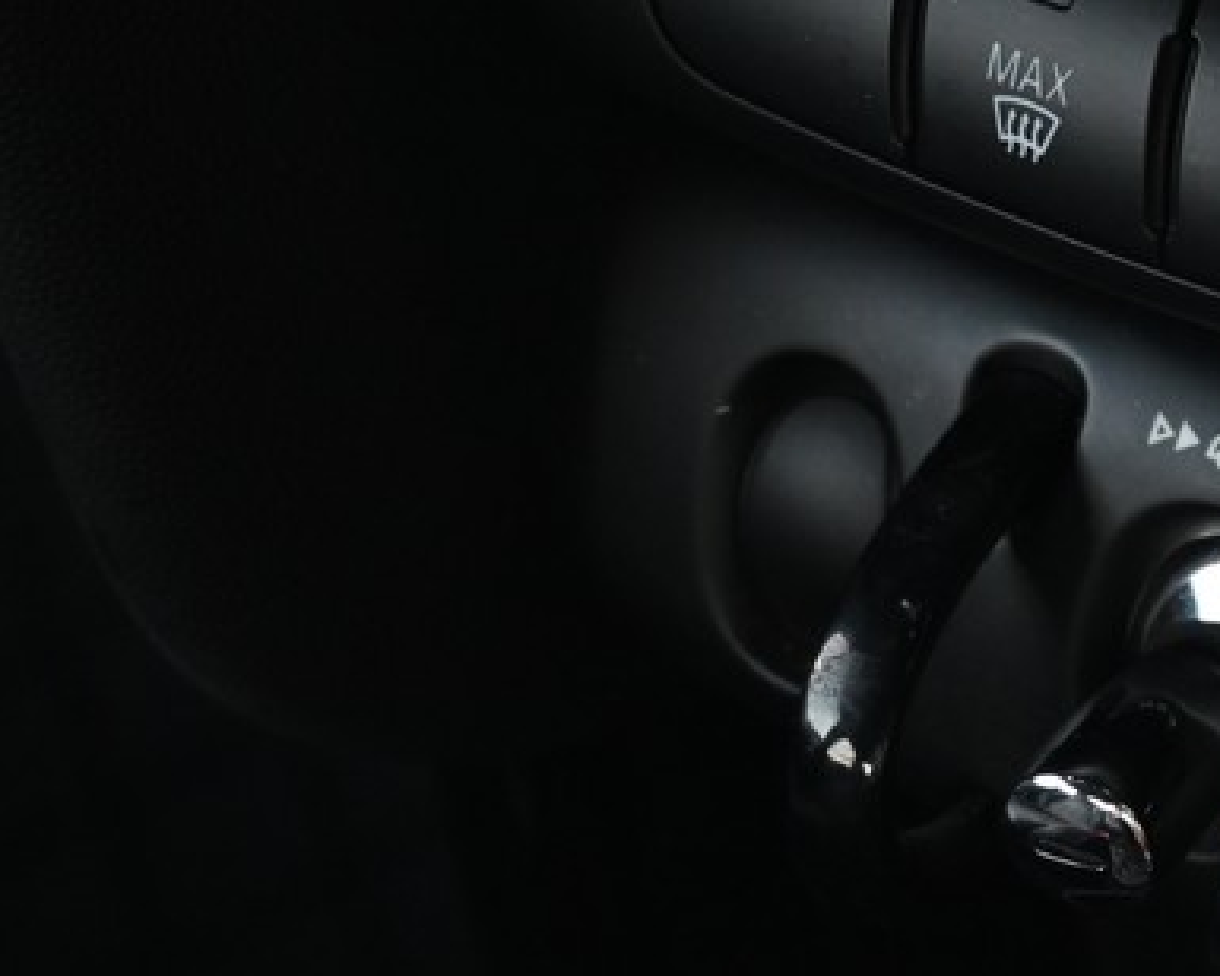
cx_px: 1686
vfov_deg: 9.1
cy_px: 848
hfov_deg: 11.1
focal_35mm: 169
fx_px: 6102
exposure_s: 1/45
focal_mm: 42
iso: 560
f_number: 5.6
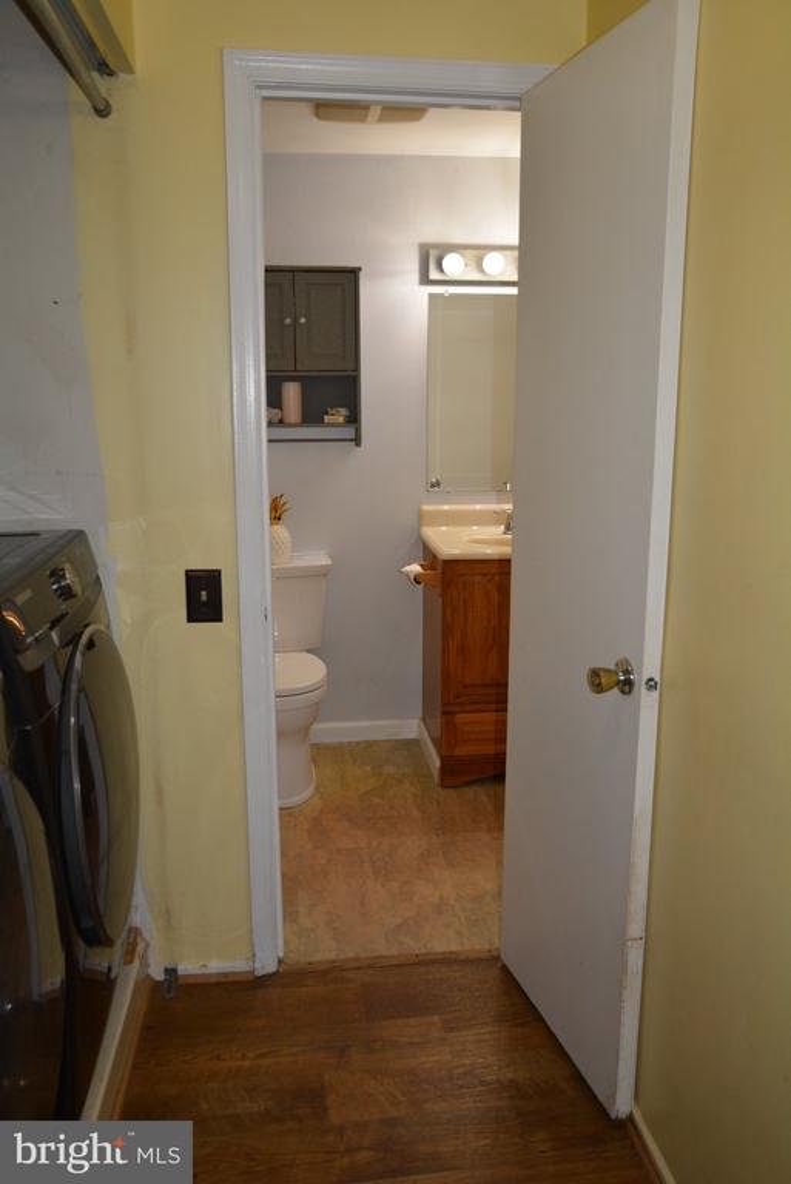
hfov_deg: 45.7
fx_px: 938
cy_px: 592
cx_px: 396
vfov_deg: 64.5
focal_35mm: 28
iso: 400
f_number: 3.8
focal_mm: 19
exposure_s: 1/60
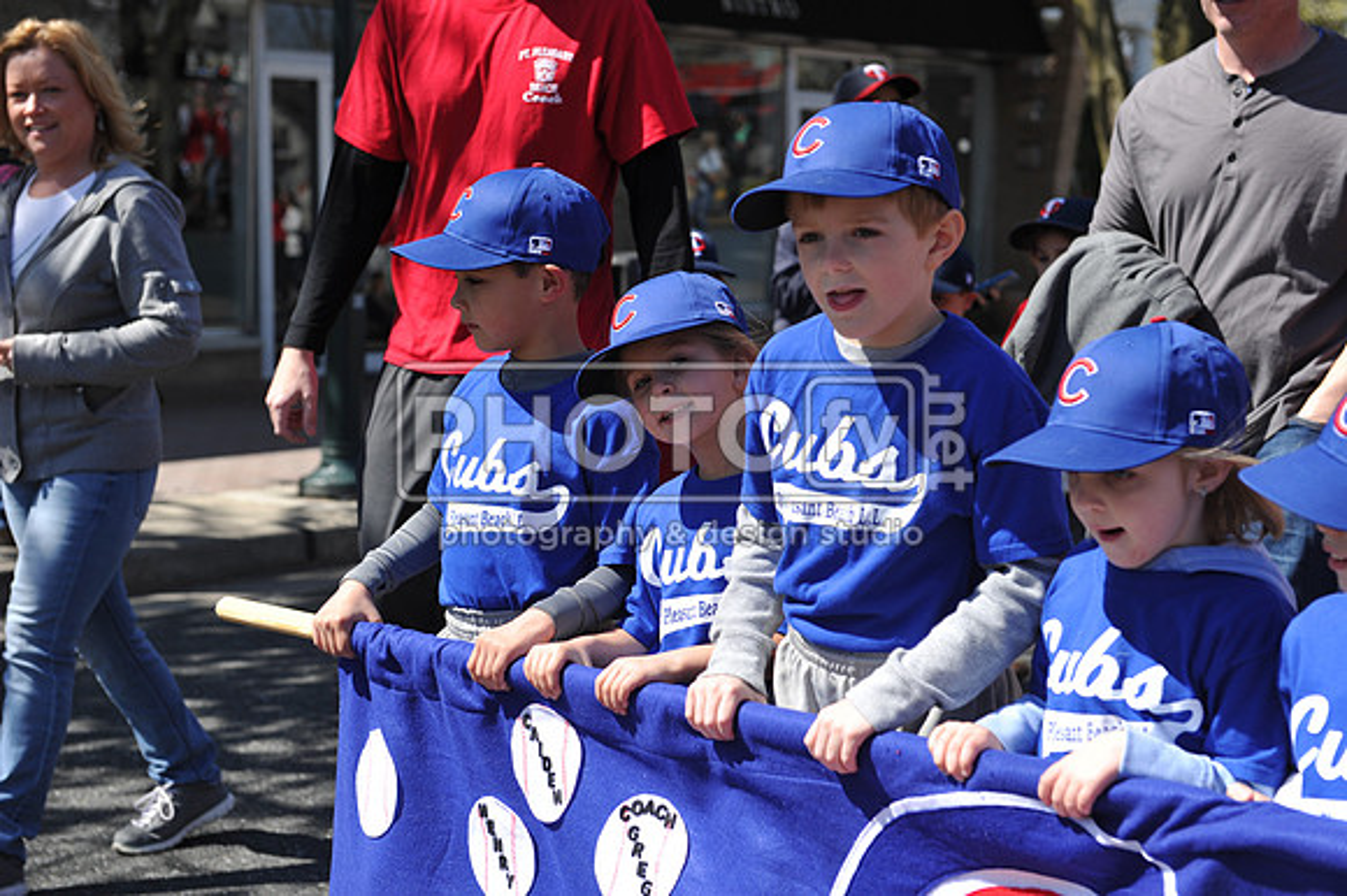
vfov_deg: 19.4
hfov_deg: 28.9
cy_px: 448
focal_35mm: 70
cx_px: 674
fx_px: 2618
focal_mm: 70
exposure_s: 1/800
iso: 200
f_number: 5
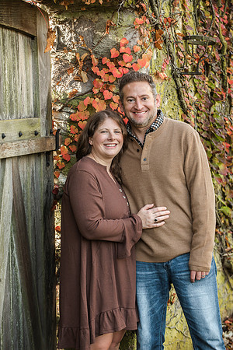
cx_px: 116
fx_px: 1126
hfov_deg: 11.8
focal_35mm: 116
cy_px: 175
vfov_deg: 17.6
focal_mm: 116
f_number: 4.5
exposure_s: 1/400
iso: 800
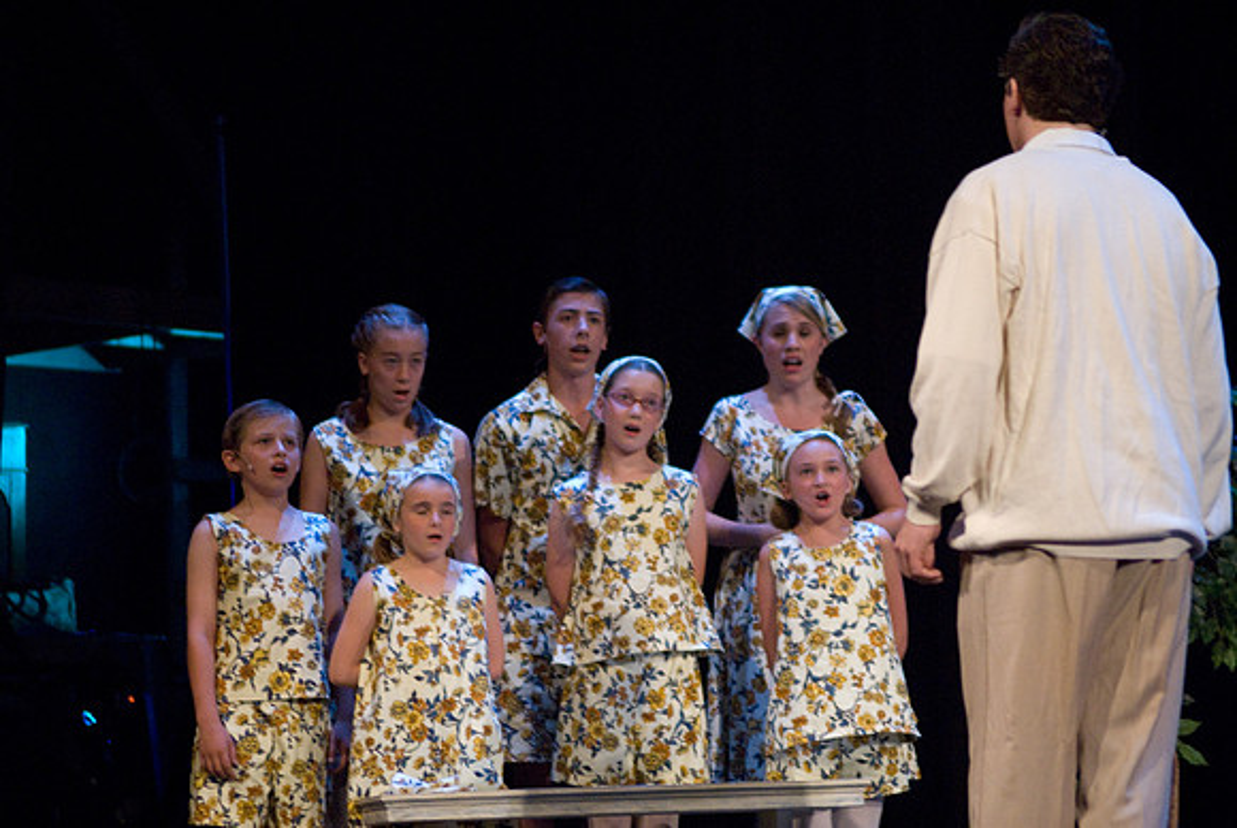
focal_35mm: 120
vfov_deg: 11.4
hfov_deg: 17.0
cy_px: 414
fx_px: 4127
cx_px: 618
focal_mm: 80
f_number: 2.8
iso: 1600
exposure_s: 1/30
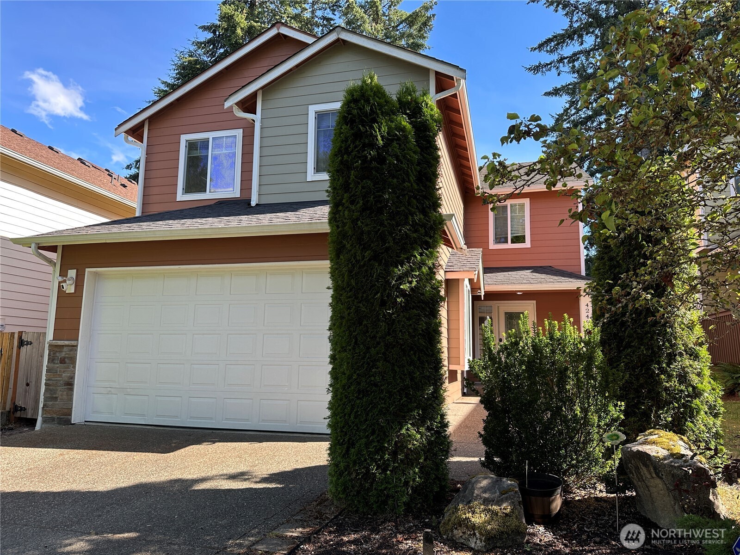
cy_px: 278
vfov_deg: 56.8
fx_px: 513
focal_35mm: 24
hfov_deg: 71.6
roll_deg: -1.6
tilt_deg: +8.2
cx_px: 370
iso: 80
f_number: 1.78
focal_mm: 6.86
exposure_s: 1/642
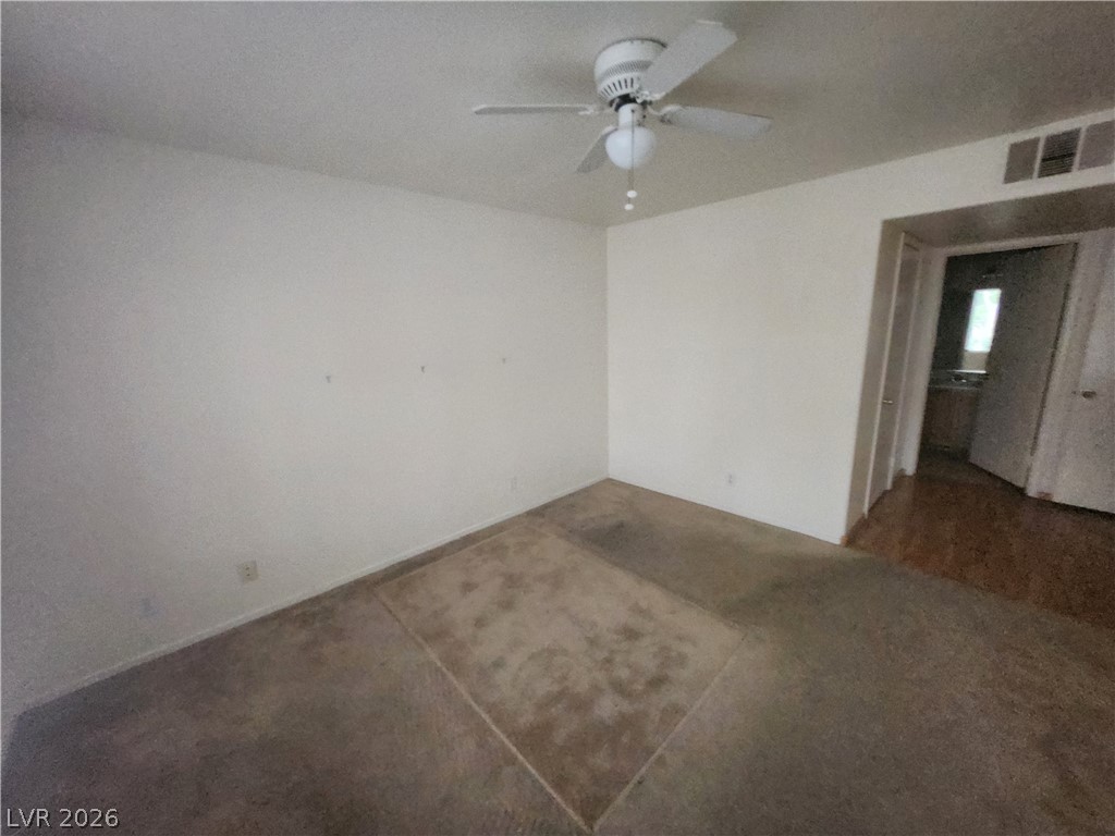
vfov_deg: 89.9
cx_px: 558
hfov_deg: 106.2
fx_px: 419
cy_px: 418
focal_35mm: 13
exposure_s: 1/60
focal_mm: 1.74
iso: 400
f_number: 2.2
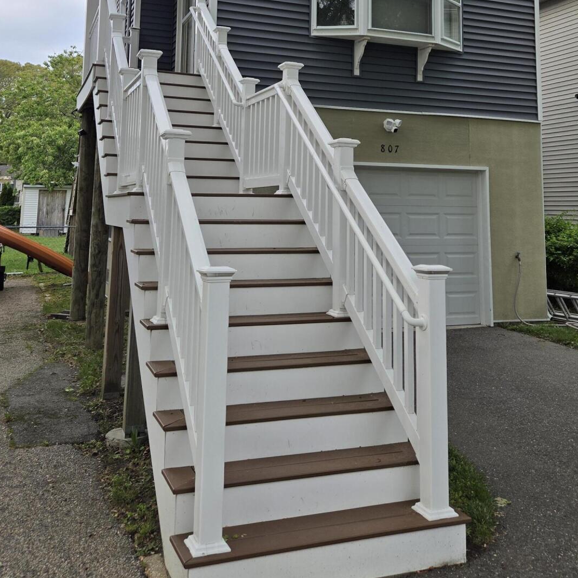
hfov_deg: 43.8
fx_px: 718
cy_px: 125
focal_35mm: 38
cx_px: 306
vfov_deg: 42.1
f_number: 1.8
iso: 25
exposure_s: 1/679
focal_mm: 5.4
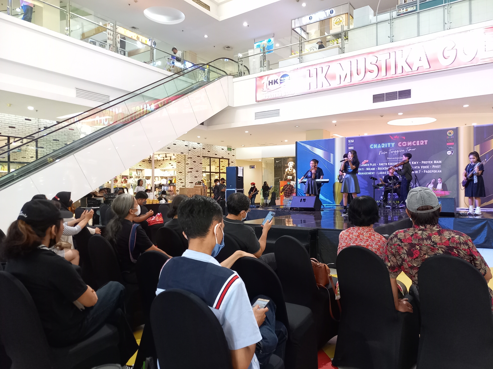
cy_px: 184
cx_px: 246
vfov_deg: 54.9
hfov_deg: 69.4
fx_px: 356
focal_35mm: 25
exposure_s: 1/25
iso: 500
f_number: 1.8
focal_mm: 4.65
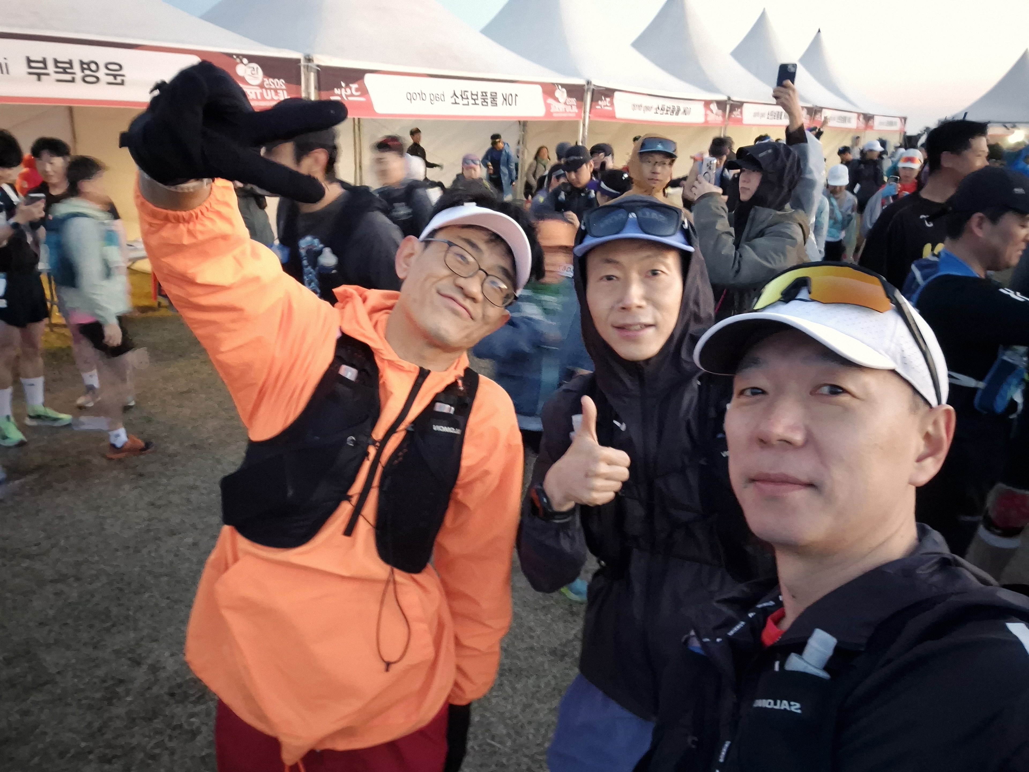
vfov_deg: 54.9
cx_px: 514
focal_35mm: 25
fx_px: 743
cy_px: 386
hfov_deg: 69.4
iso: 1000
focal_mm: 3.3
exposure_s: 1/15
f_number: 2.2
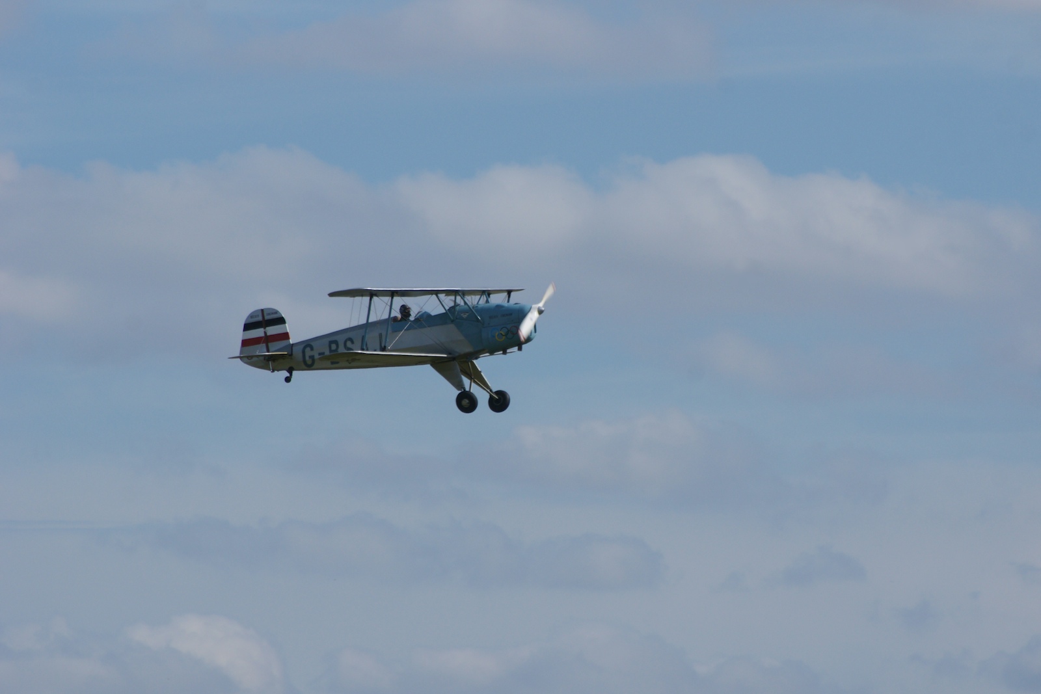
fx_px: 13013
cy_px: 347
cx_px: 520
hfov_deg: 4.6
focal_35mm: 450
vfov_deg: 3.1
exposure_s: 1/1000
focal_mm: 300
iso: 200
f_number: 10
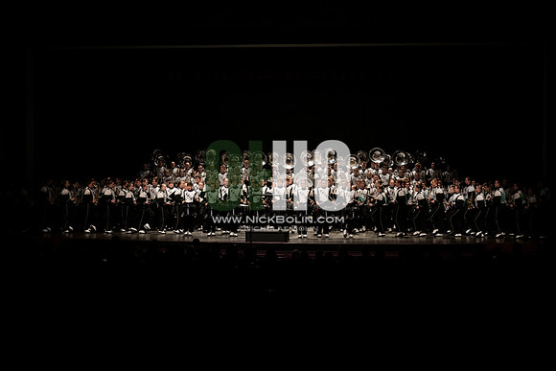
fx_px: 819
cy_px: 186
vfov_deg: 25.5
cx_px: 278
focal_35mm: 53
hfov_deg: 37.5
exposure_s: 1/500
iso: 2500
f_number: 4
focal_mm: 53
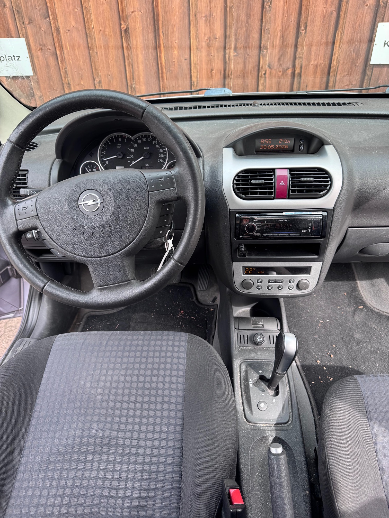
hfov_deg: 56.8
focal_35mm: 24
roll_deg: +0.5
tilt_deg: -32.7
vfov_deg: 71.6
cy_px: 259
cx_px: 194
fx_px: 360
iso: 64
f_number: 1.78
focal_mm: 6.76
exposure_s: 1/207
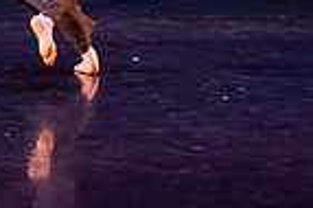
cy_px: -265
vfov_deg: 4.1
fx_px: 2831
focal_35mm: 326
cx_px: -11
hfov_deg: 6.3
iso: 4000
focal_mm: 63
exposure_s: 1/400
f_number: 4
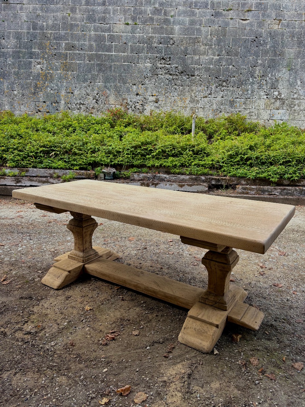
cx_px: 152
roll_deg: -2.3
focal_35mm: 26
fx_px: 305
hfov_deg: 53.1
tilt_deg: -11.0
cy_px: 204
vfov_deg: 67.3
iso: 50
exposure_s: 1/450
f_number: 1.6
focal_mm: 5.96
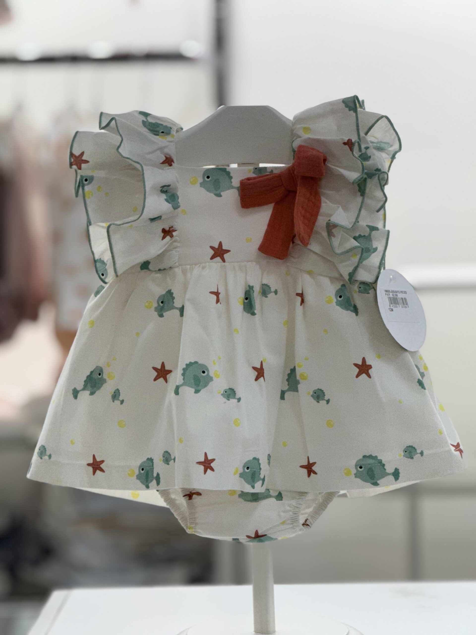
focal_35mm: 120
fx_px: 2200
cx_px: 238
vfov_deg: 16.4
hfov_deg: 12.3
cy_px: 318
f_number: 2.8
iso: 100
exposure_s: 1/100
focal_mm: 15.66
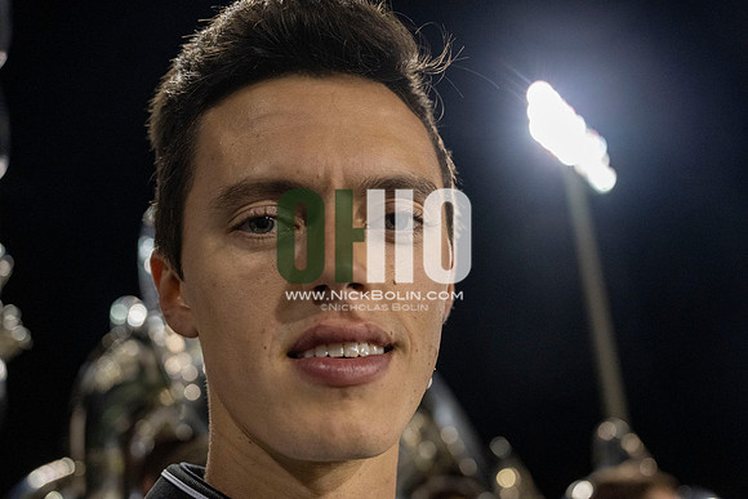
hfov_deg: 44.5
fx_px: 914
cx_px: 374
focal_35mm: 44
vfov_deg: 30.5
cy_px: 250
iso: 3200
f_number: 4
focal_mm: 44
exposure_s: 1/500
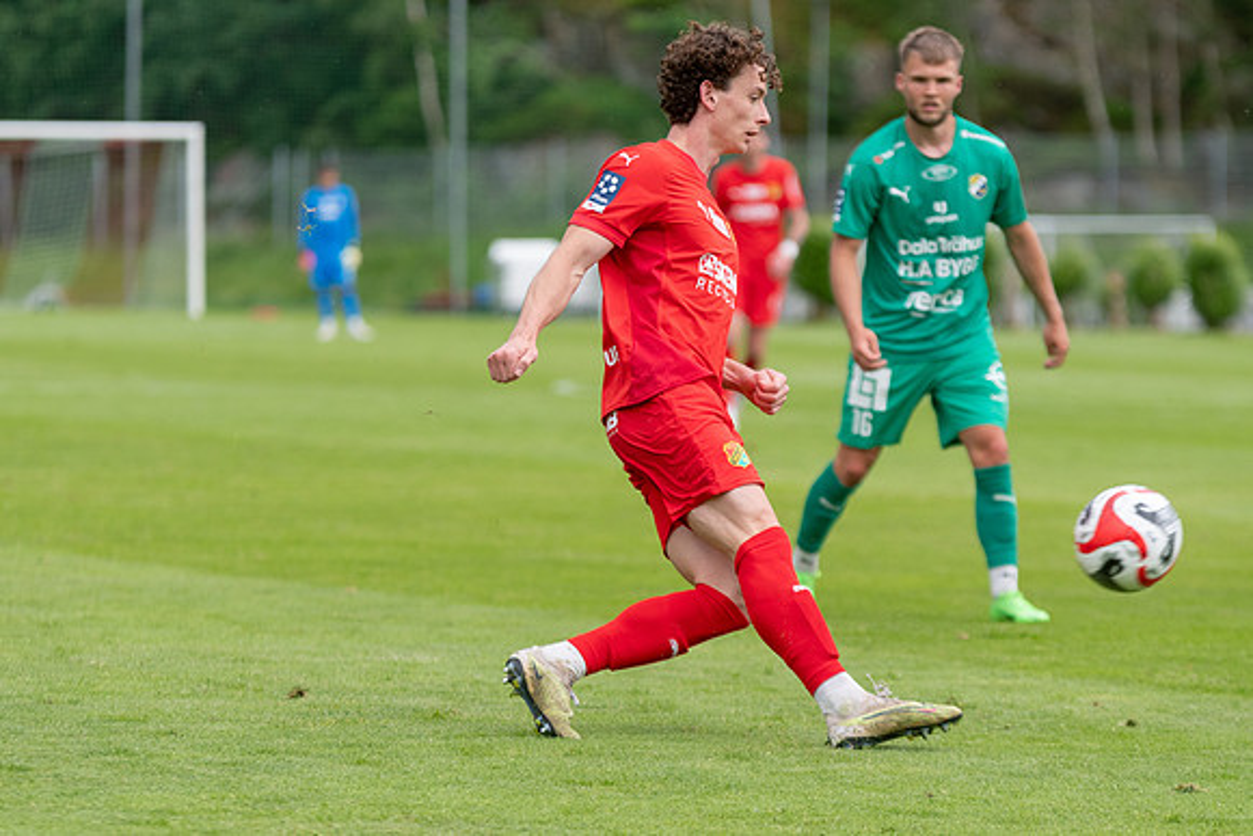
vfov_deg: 5.6
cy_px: 418
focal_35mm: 244
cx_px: 626
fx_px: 8484
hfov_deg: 8.4
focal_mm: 150
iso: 400
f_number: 3.2
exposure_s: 1/1250
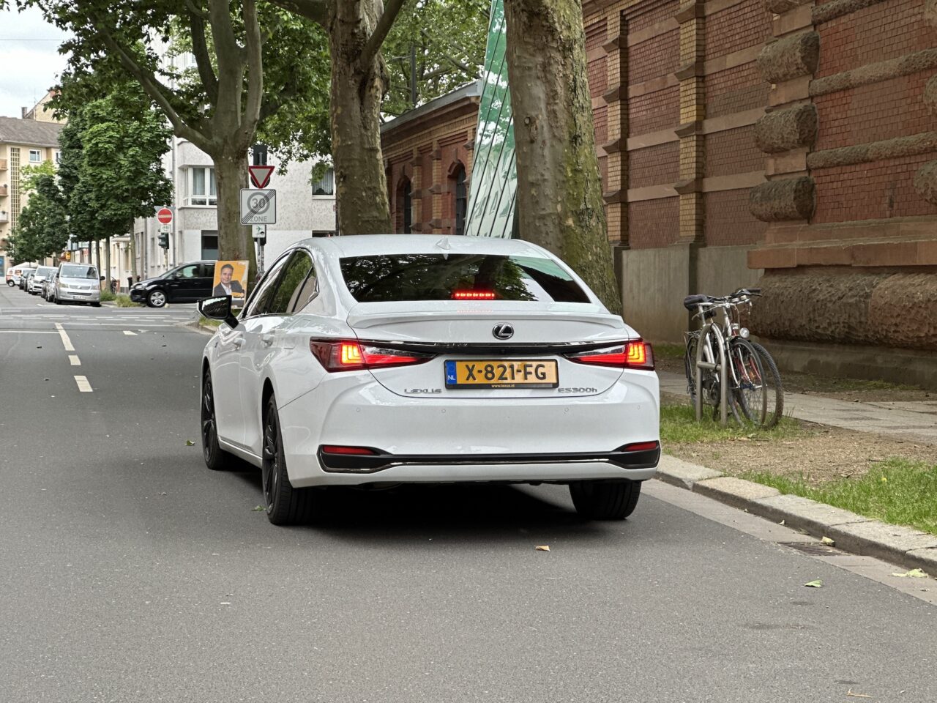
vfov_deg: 19.1
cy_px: 352
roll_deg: -0.2
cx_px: 468
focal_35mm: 77
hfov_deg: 25.3
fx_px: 2084
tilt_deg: -0.8
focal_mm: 9
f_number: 2.8
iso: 64
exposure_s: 1/121
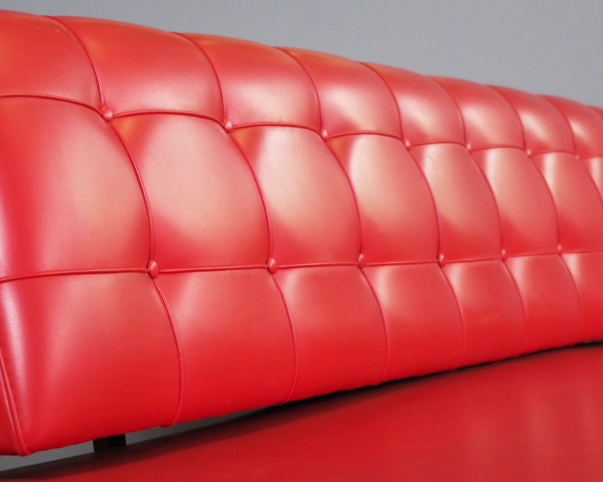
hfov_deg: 20.6
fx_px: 1660
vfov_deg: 16.5
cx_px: 317
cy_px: 182
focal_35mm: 93
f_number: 4.5
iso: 1600
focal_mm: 37.5
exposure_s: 1/80
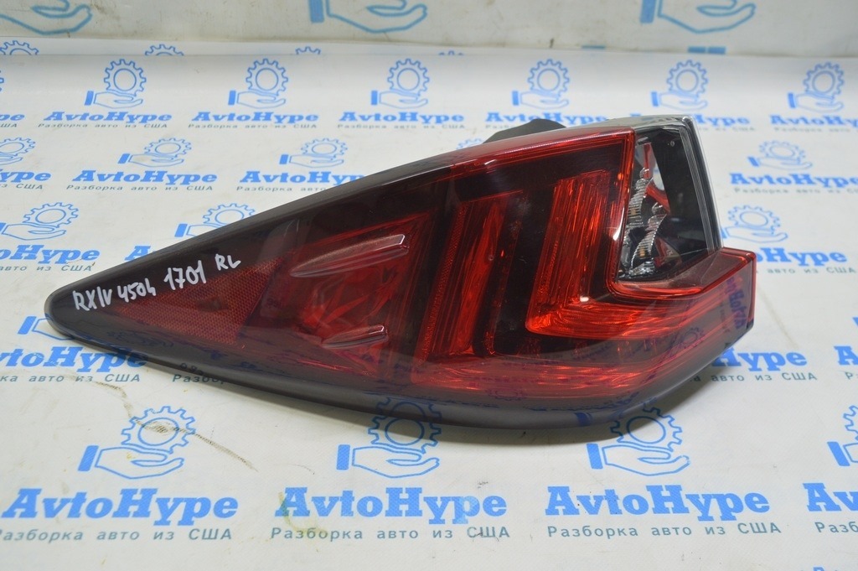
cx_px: 429
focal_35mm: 36
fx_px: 857
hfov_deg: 53.2
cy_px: 286
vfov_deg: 36.8
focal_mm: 24
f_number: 5.6
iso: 400
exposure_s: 1/20
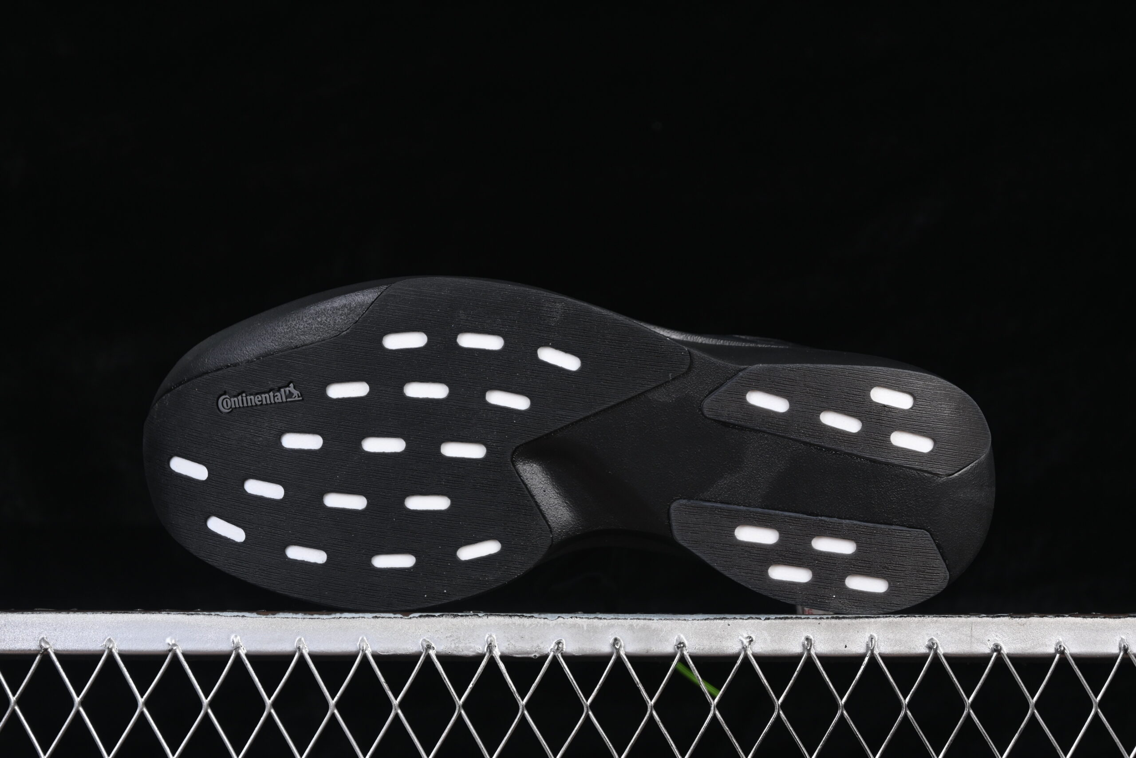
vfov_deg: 18.2
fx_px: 2367
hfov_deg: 27.0
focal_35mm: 75
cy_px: 379
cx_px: 568
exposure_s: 1/60
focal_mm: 50
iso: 160
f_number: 6.3
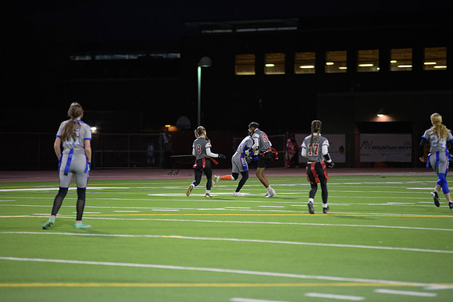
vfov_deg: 6.9
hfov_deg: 10.3
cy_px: 151
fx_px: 2517
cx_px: 226
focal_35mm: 200
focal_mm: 200
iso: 1250
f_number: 2.8
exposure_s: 1/200
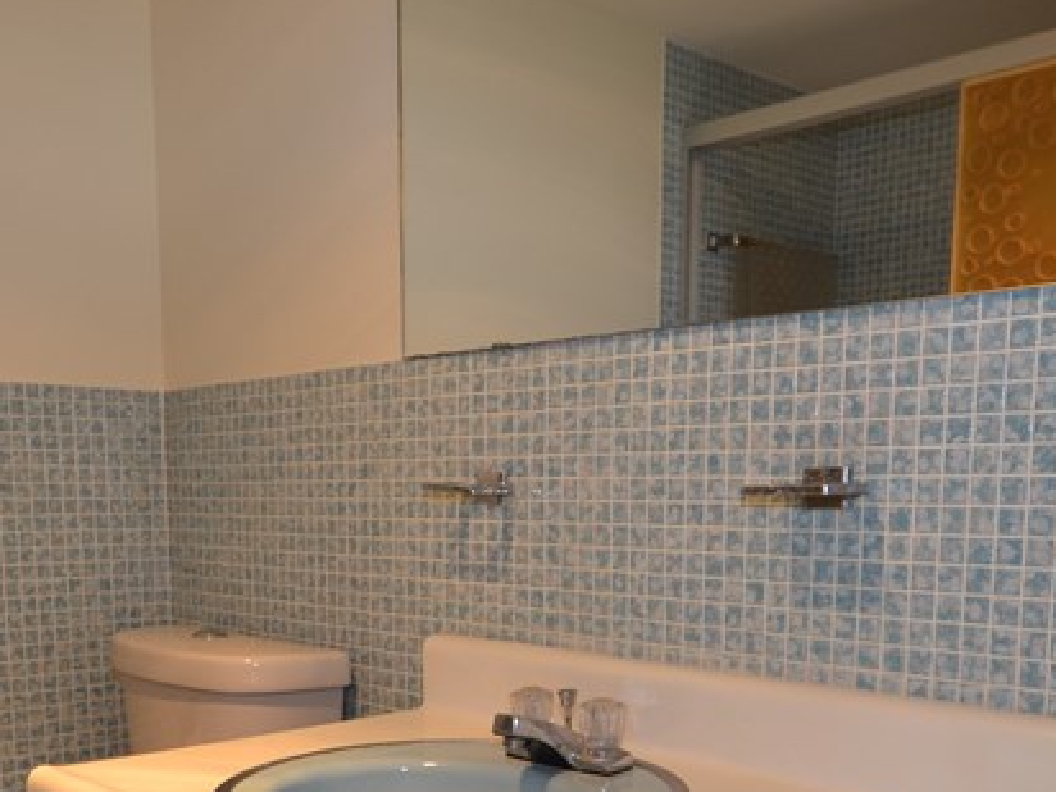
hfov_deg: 49.0
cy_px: 666
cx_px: 528
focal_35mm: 38
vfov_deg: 36.1
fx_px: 1159
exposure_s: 1/60
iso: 200
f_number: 3.5
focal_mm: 10
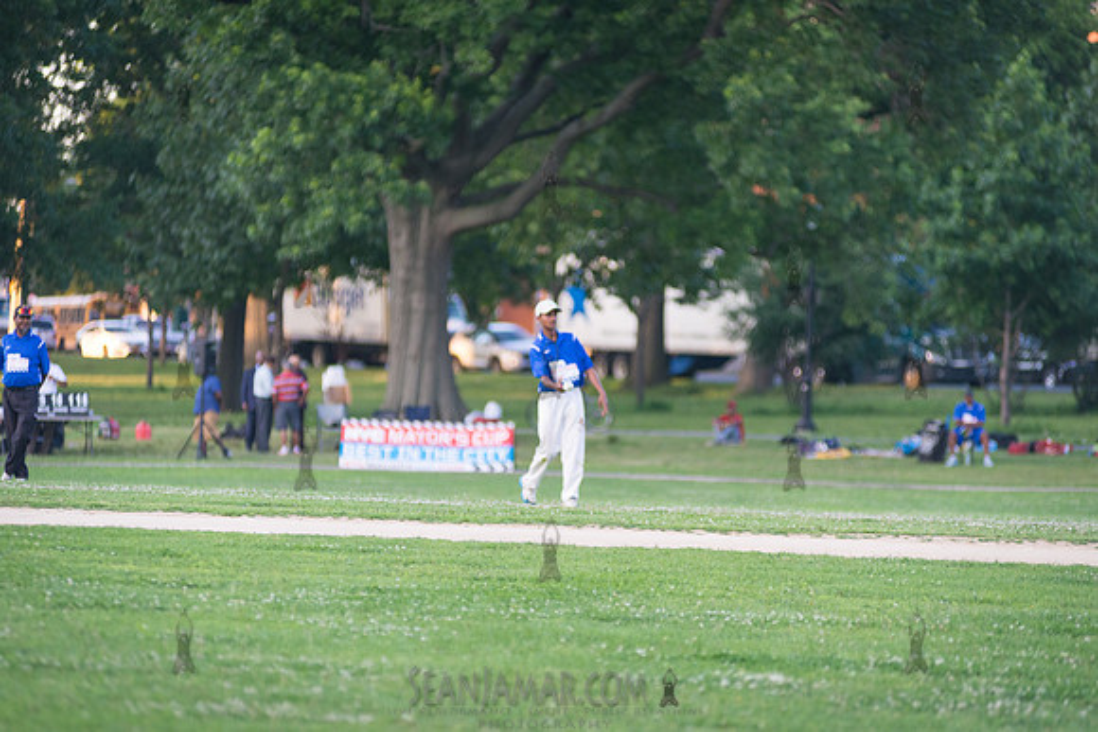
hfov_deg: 10.3
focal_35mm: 200
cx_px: 549
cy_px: 366
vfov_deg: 6.9
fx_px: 6101
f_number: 2.8
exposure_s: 1/800
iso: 1600
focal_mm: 200
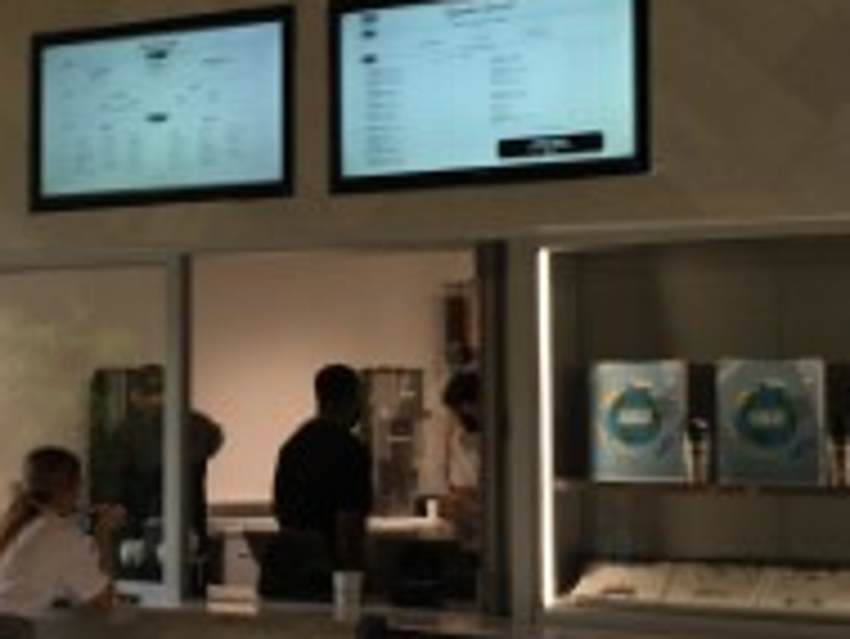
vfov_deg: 21.3
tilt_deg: +4.4
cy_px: 288
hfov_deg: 27.7
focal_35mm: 69
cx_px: 207
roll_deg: -0.6
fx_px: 1695
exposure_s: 1/60
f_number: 2.2
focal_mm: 4.15
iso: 32
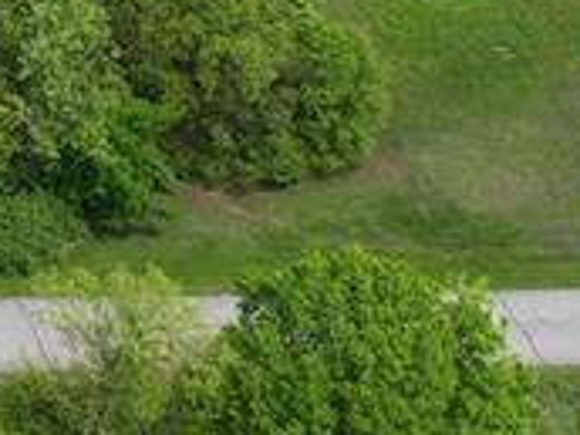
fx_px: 2396
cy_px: -698
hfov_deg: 10.8
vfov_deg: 9.1
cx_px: -995
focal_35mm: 143
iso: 100
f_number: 2.8
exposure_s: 1/2000
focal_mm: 12.29
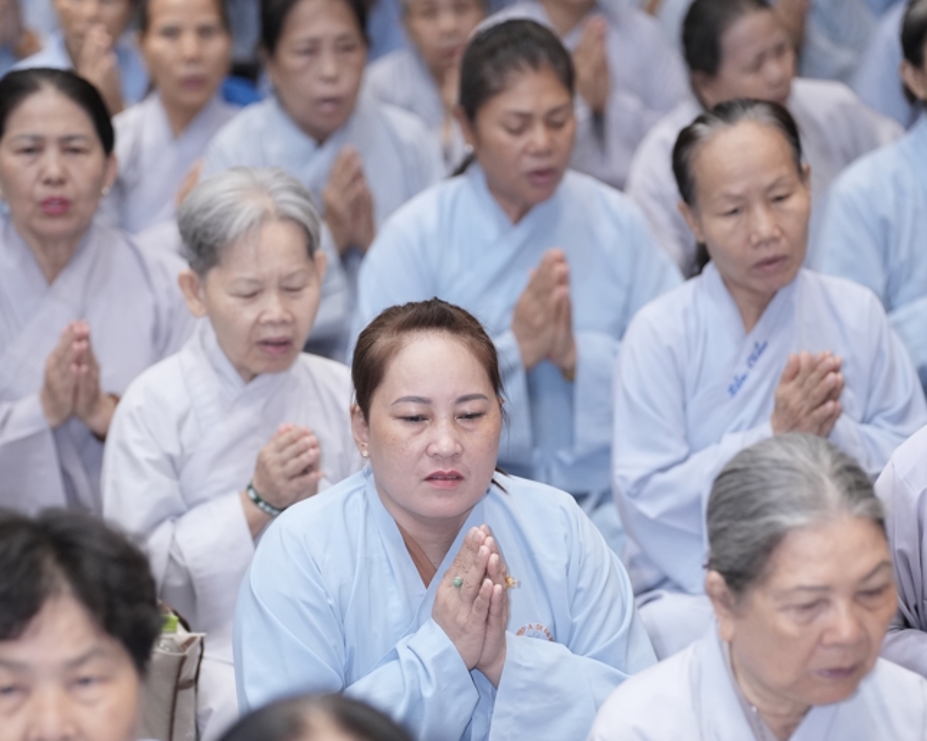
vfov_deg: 10.1
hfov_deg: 12.7
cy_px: 537
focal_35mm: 152
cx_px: 465
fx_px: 4170
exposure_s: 1/200
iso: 2000
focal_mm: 107
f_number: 2.8
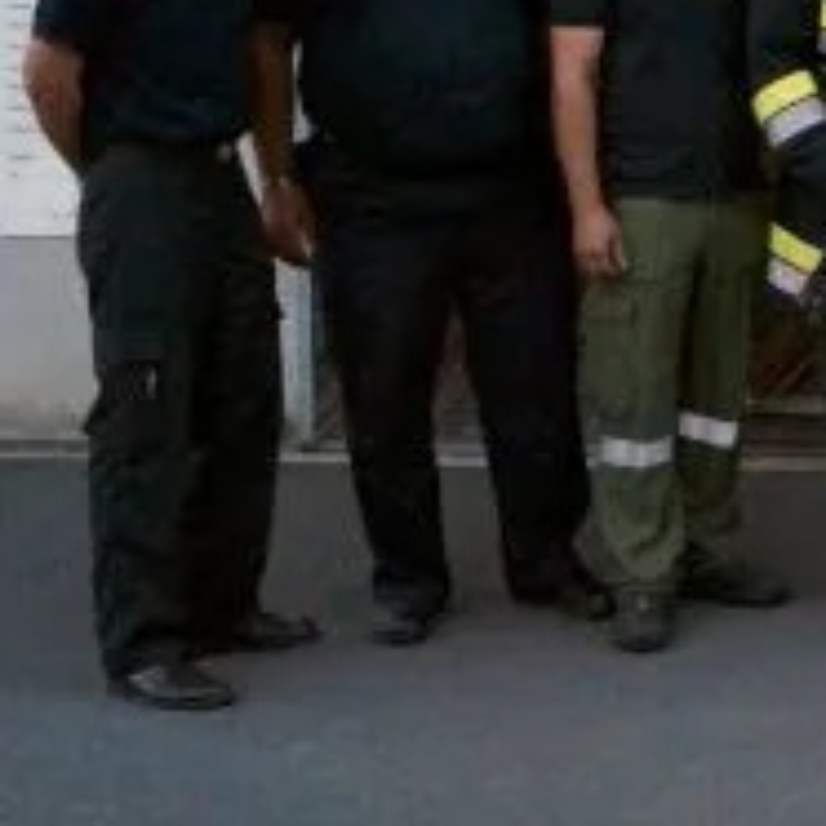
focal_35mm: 89
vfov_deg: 19.1
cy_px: 44
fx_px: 2403
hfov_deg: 16.7
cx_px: 1426
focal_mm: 20
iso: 3200
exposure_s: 1/80
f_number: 4
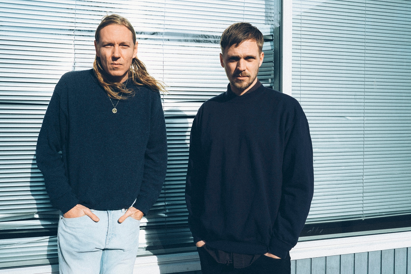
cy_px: 137
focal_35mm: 35
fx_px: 400
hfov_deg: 54.4
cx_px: 206
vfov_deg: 37.9
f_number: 8
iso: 400
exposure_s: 1/750
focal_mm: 23
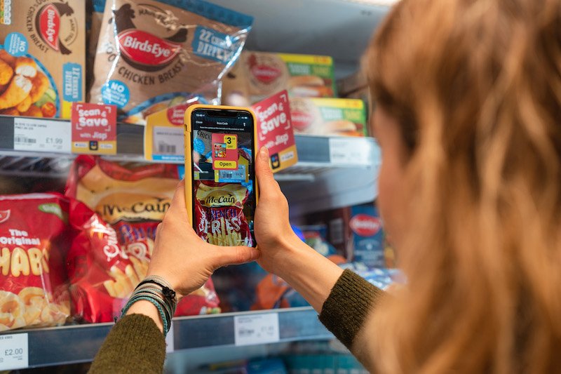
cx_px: 280
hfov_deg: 36.3
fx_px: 857
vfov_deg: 24.6
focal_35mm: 55
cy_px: 187
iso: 500
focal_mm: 55
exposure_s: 1/160
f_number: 4
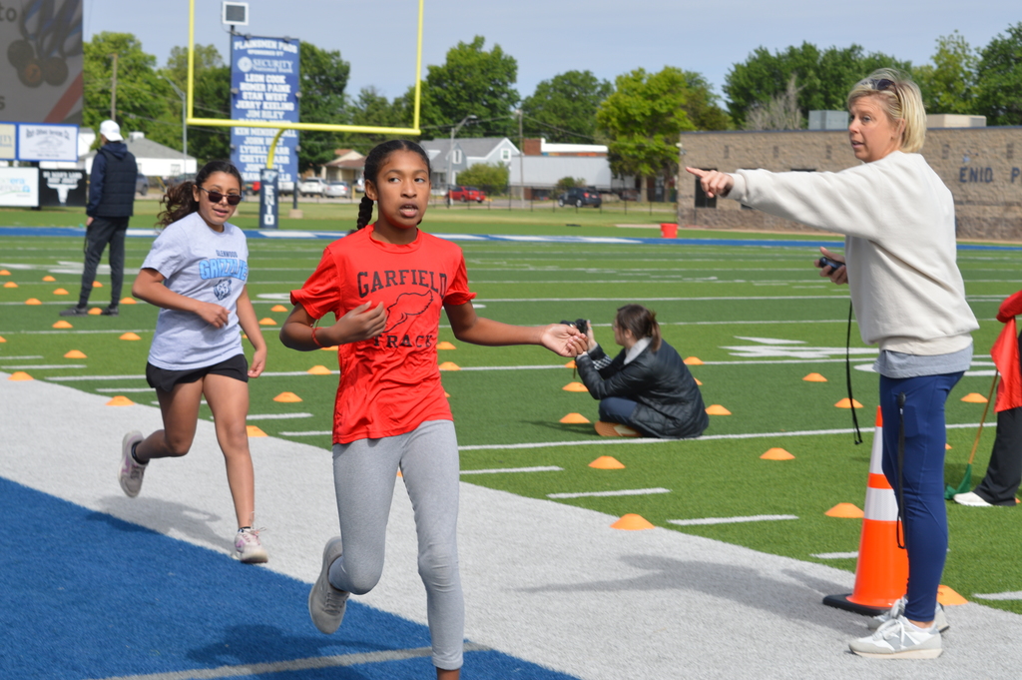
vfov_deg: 16.5
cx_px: 511
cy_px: 340
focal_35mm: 82
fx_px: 2340
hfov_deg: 24.6
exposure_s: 1/250
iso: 100
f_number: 8
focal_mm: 55
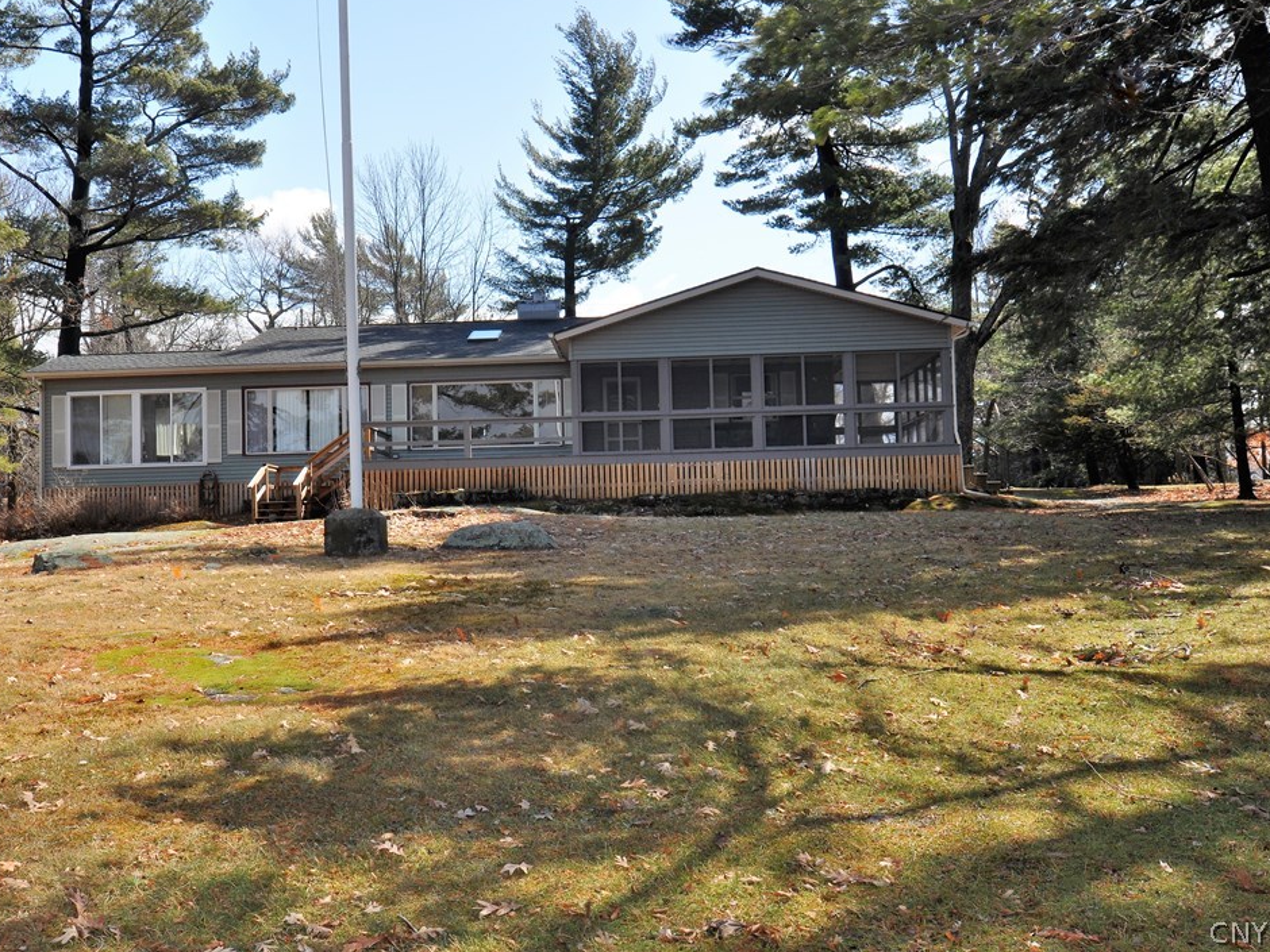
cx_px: 566
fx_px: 1468
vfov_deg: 36.0
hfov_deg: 46.7
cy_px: 467
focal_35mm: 40
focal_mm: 24
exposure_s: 1/200
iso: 200
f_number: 11
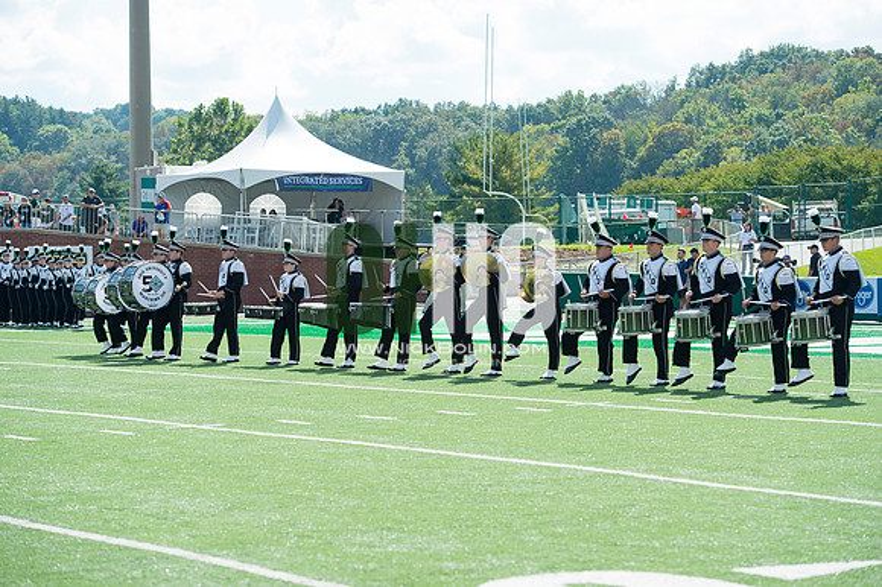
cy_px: 294
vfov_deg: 13.9
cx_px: 441
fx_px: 2400
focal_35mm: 98
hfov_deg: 20.8
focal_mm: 98
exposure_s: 1/1000
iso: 200
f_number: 4.5
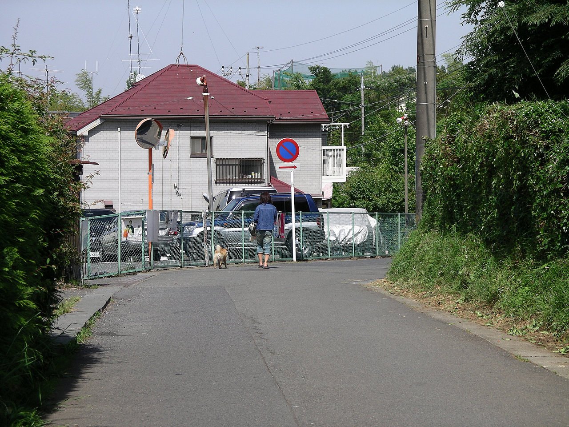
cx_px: 284
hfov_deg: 14.7
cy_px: 214
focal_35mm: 134
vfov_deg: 11.1
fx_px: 2203
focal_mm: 27.8
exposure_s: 1/500
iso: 64
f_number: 5
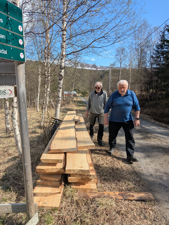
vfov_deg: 76.4
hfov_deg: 58.3
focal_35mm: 22
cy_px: 114
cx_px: 45
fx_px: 143
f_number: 2.2
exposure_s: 1/1550
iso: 47
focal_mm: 2.35
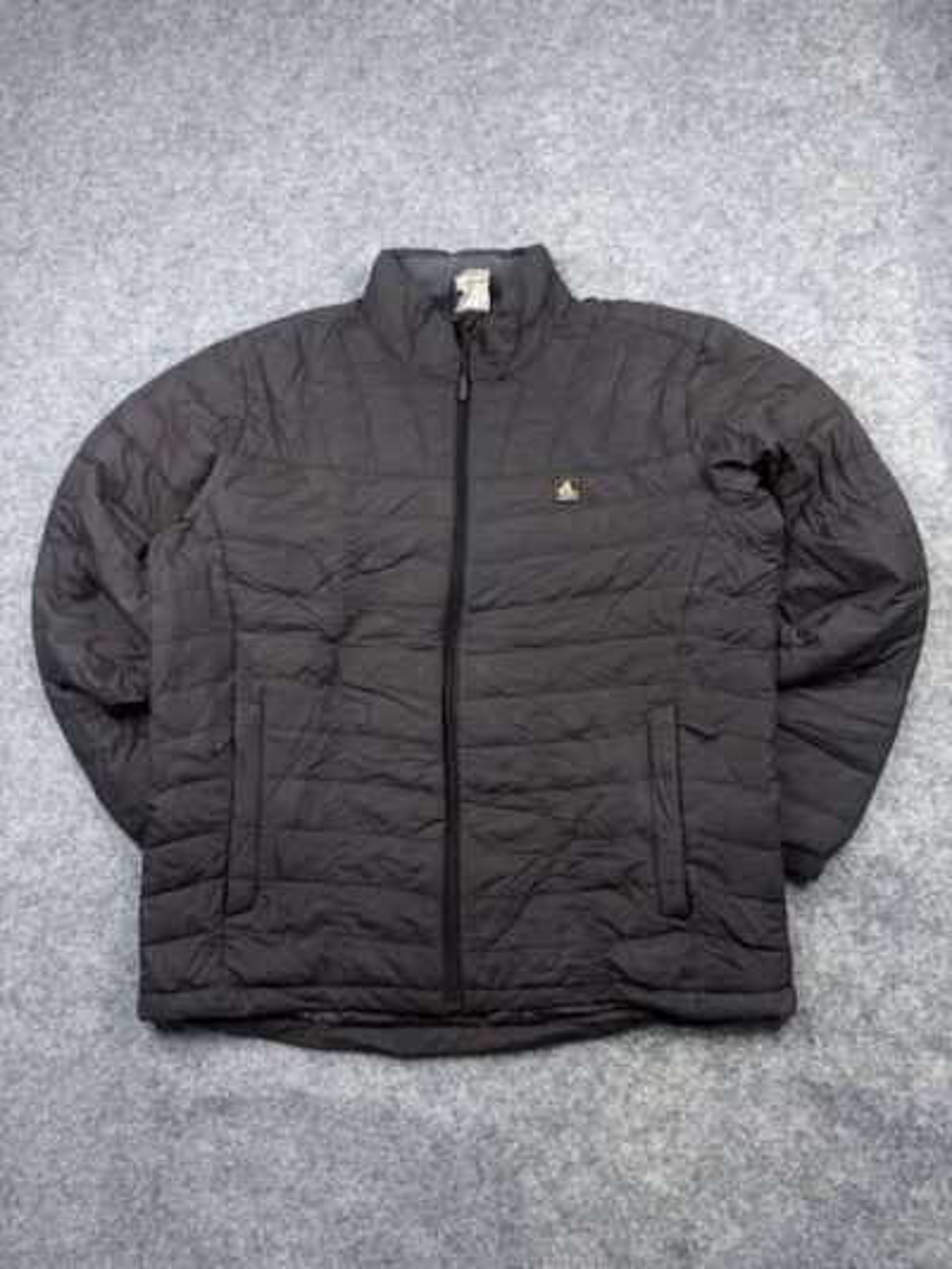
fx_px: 880
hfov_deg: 56.8
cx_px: 476
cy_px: 634
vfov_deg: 71.6
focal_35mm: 24
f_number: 1.78
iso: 64
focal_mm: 6.76
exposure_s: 1/100
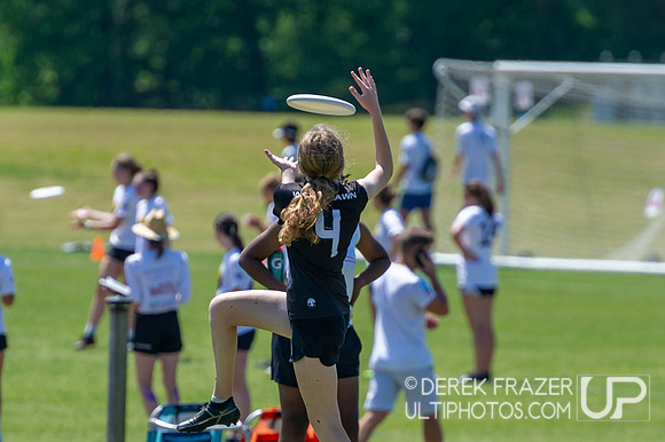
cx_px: 313
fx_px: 10406
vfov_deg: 2.4
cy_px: 294
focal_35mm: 564
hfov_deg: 3.7
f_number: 4
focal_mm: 280
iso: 320
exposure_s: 1/2000
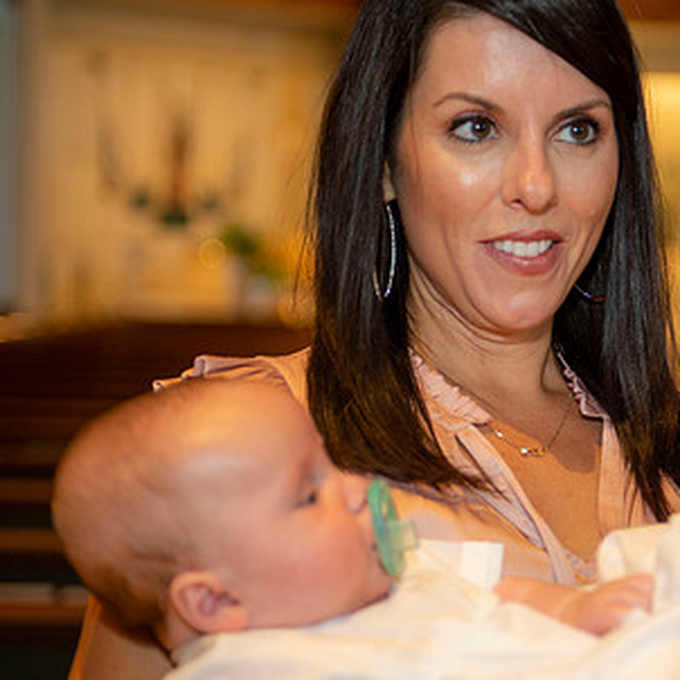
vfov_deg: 17.2
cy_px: 358
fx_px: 2245
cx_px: 594
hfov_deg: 17.0
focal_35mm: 101
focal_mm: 62
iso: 720
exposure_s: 1/100
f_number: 2.8
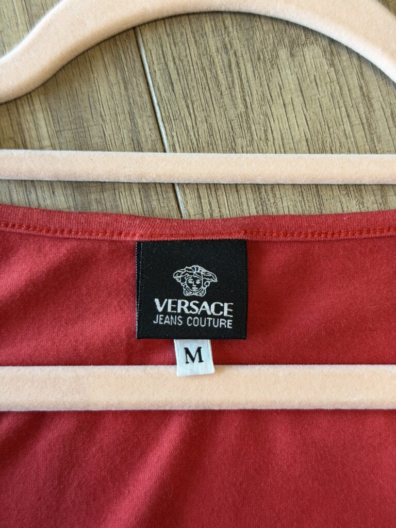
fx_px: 732
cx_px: 198
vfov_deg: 39.7
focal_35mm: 48
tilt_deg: -81.3
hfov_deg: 30.3
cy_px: 264
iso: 100
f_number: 1.78
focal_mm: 6.76
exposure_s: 1/60
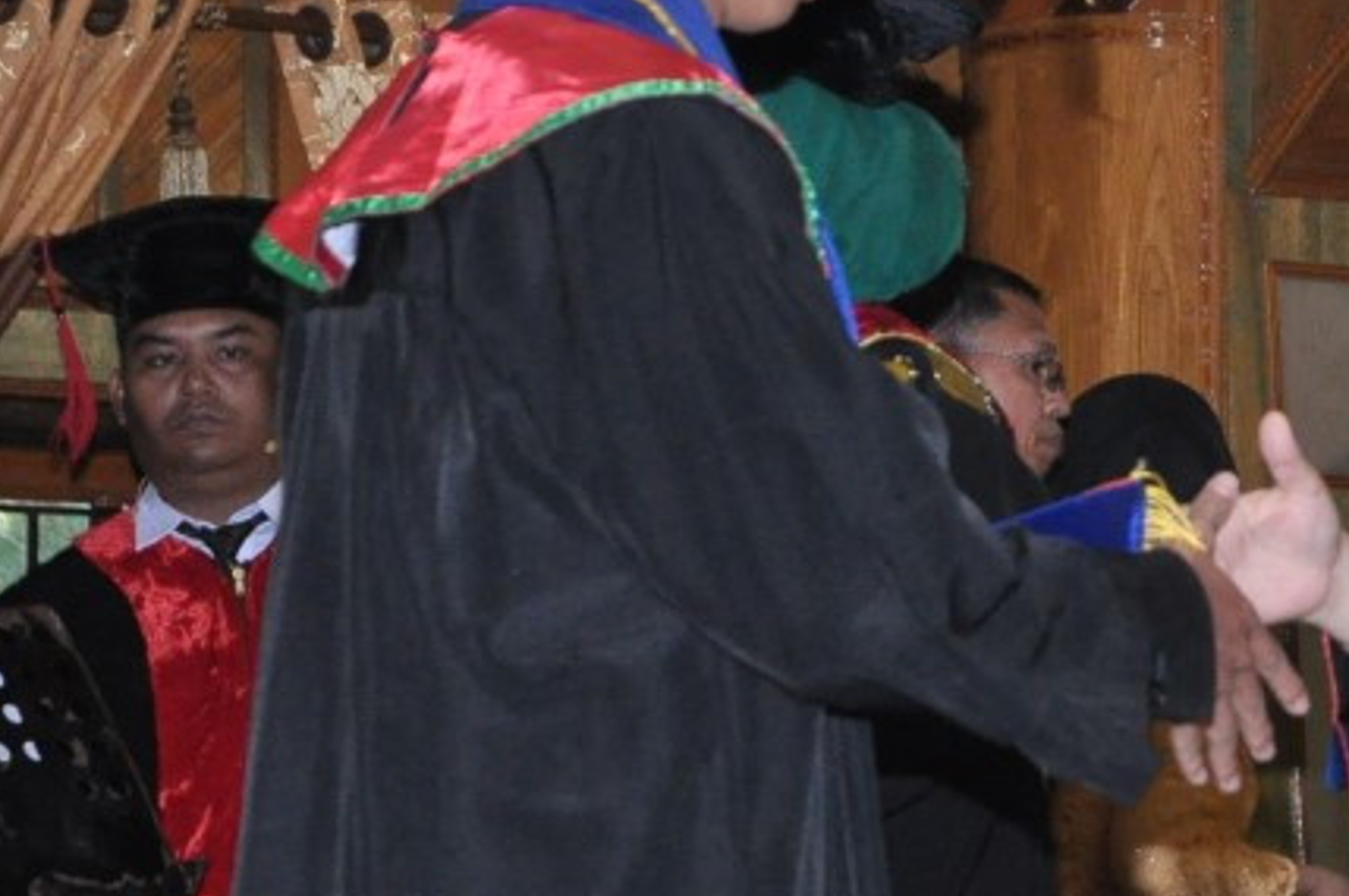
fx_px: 7561
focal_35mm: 202
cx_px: 1343
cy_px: 365
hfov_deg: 10.1
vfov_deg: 6.8
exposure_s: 1/100
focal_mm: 50
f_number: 6.3
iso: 1250
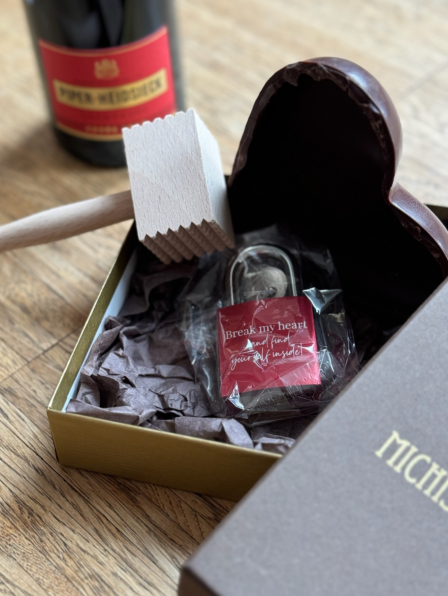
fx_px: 966
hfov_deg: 26.1
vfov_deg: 34.3
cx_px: 234
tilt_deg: -49.3
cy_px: 338
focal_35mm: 56
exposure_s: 1/60
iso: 160
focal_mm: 6.76
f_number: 1.78
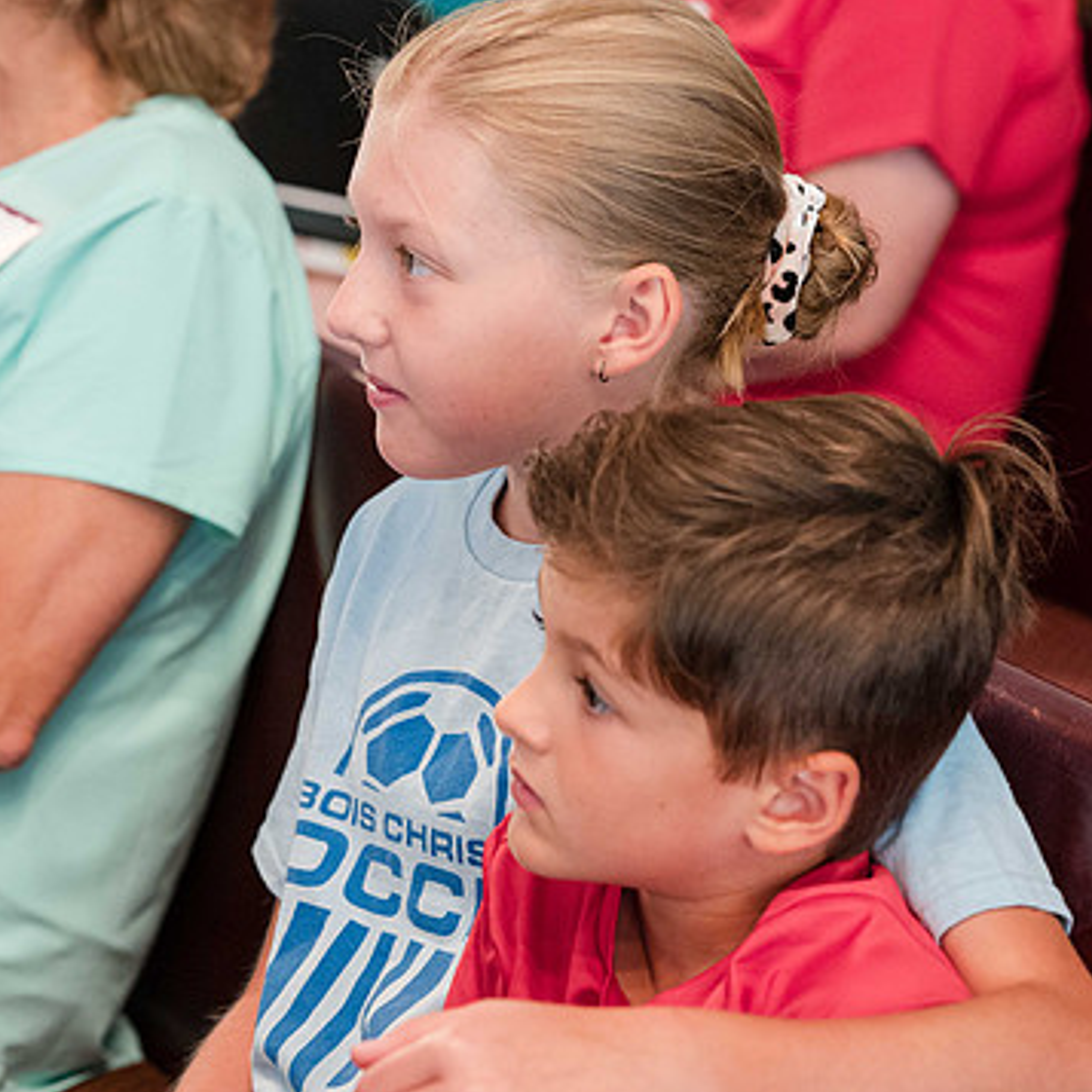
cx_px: 599
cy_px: 556
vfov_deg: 14.1
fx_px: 4426
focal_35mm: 124
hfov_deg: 14.1
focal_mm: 85
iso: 6400
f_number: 4.5
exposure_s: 1/80
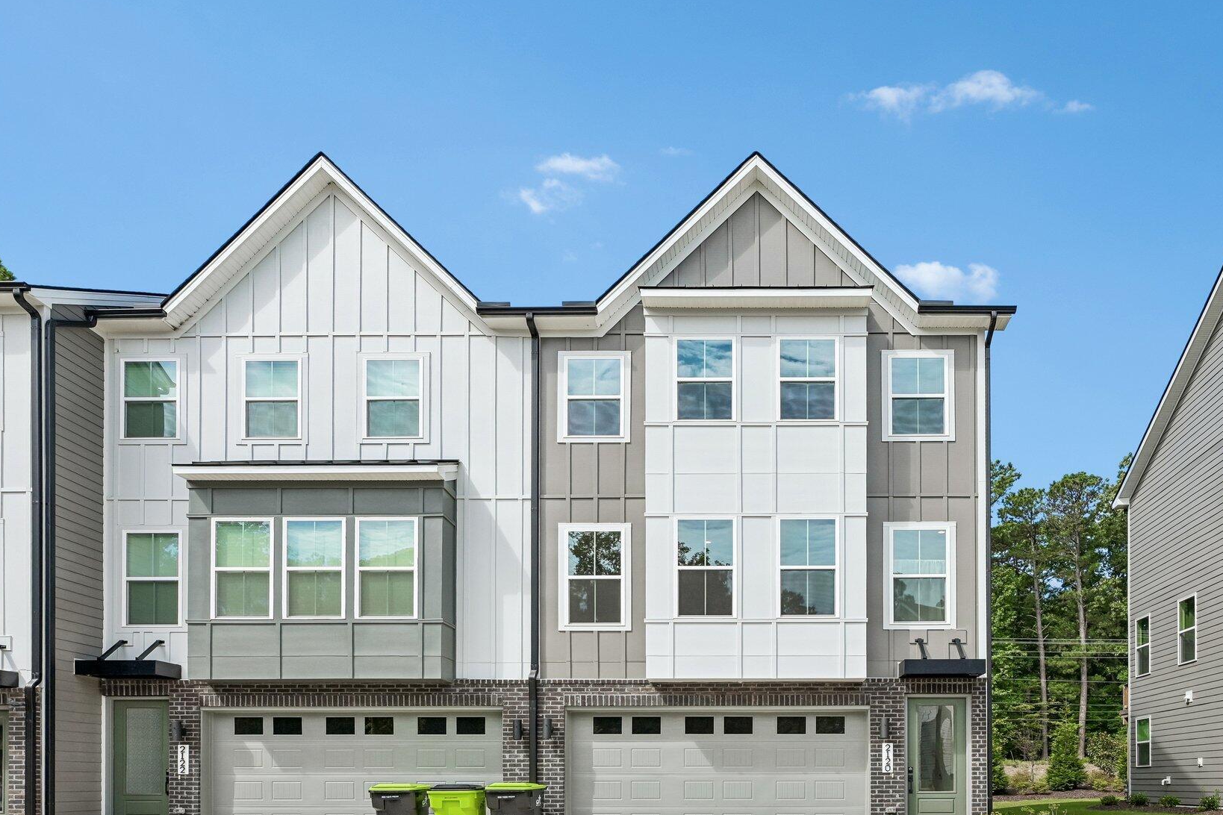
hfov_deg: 70.5
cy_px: 464
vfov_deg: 51.1
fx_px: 849
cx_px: 756
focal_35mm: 25
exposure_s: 1/640
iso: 200
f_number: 9
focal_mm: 20
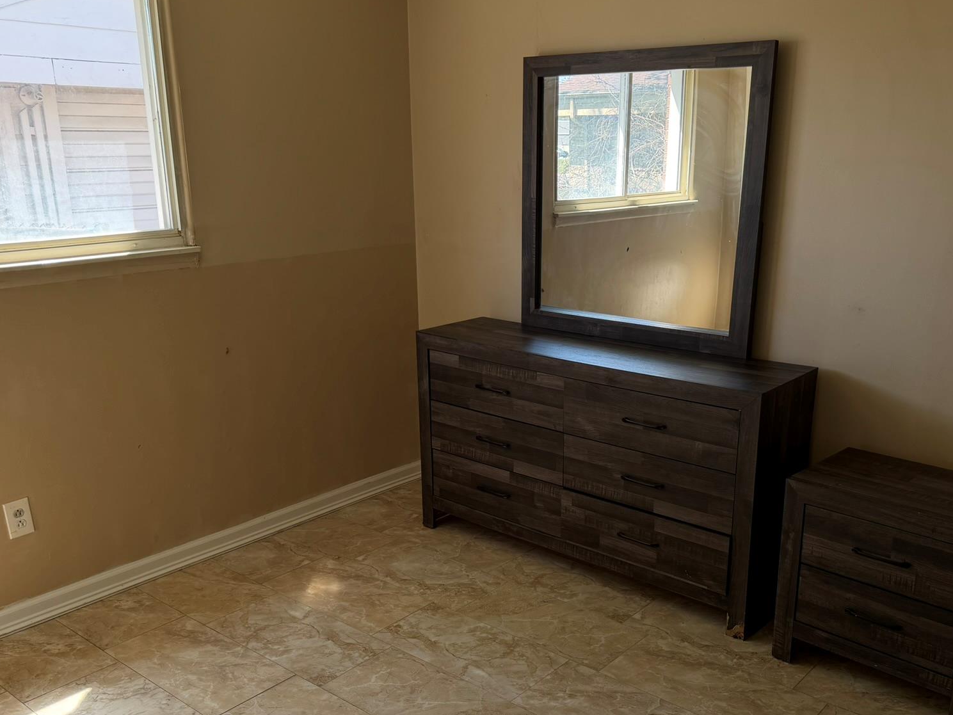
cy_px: 442
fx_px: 909
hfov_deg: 55.3
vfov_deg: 42.7
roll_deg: +0.3
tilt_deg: -17.9
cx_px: 502
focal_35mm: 33
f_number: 1.78
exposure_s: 1/145
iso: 100
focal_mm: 6.76
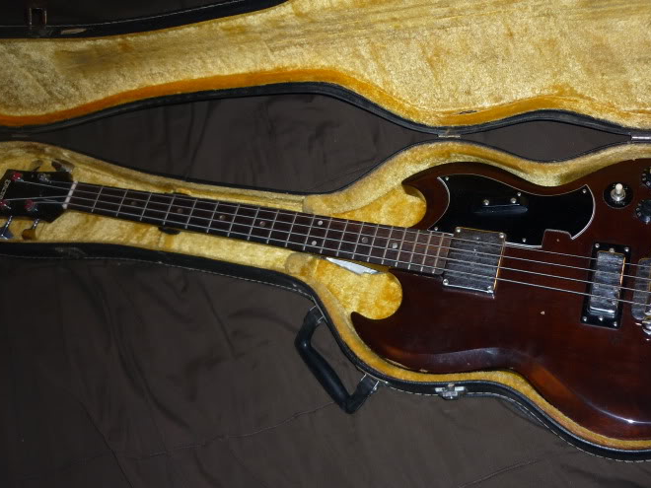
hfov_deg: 46.7
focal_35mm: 40
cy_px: 241
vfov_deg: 36.0
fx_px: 752
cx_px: 371
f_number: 2.8
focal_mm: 5.5
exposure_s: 1/30
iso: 80
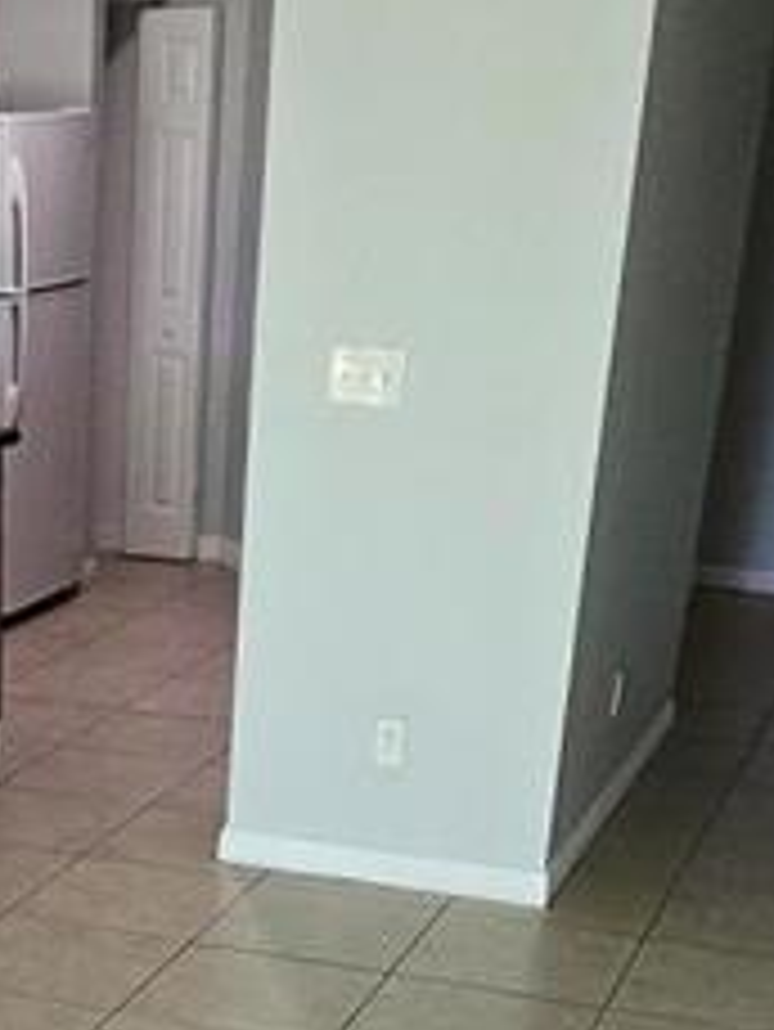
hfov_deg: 20.6
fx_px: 2025
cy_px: 1111
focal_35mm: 68
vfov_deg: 26.5
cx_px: -81
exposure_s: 1/60
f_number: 2.2
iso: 200
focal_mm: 1.7
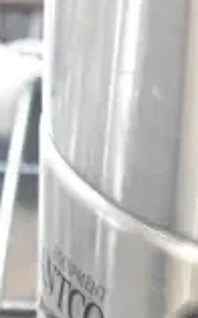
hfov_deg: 4.8
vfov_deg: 7.7
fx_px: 2316
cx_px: 420
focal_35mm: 268
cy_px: 408
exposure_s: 1/125
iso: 6400
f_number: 5.6
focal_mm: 45
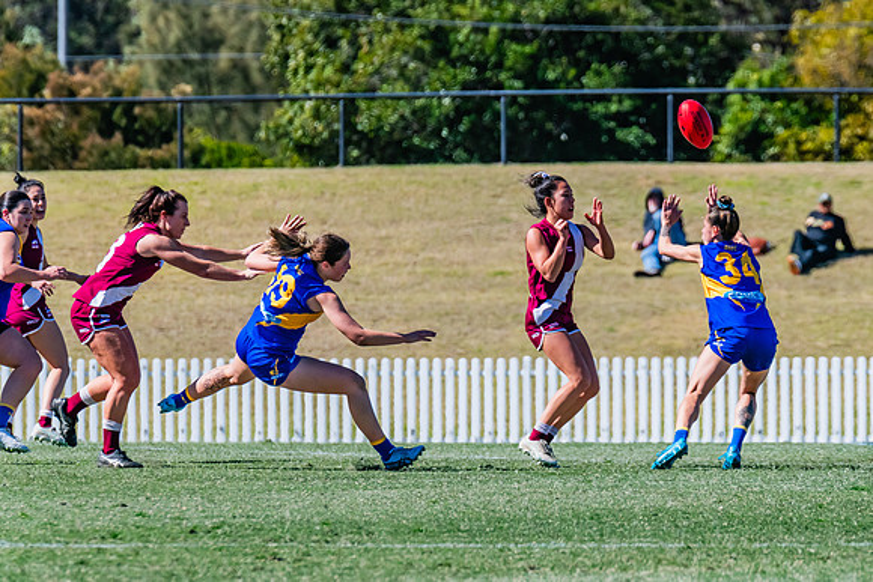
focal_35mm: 582
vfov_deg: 2.4
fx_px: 14128
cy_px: 334
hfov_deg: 3.5
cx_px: 605
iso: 800
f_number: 10
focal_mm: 420
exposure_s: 1/1600
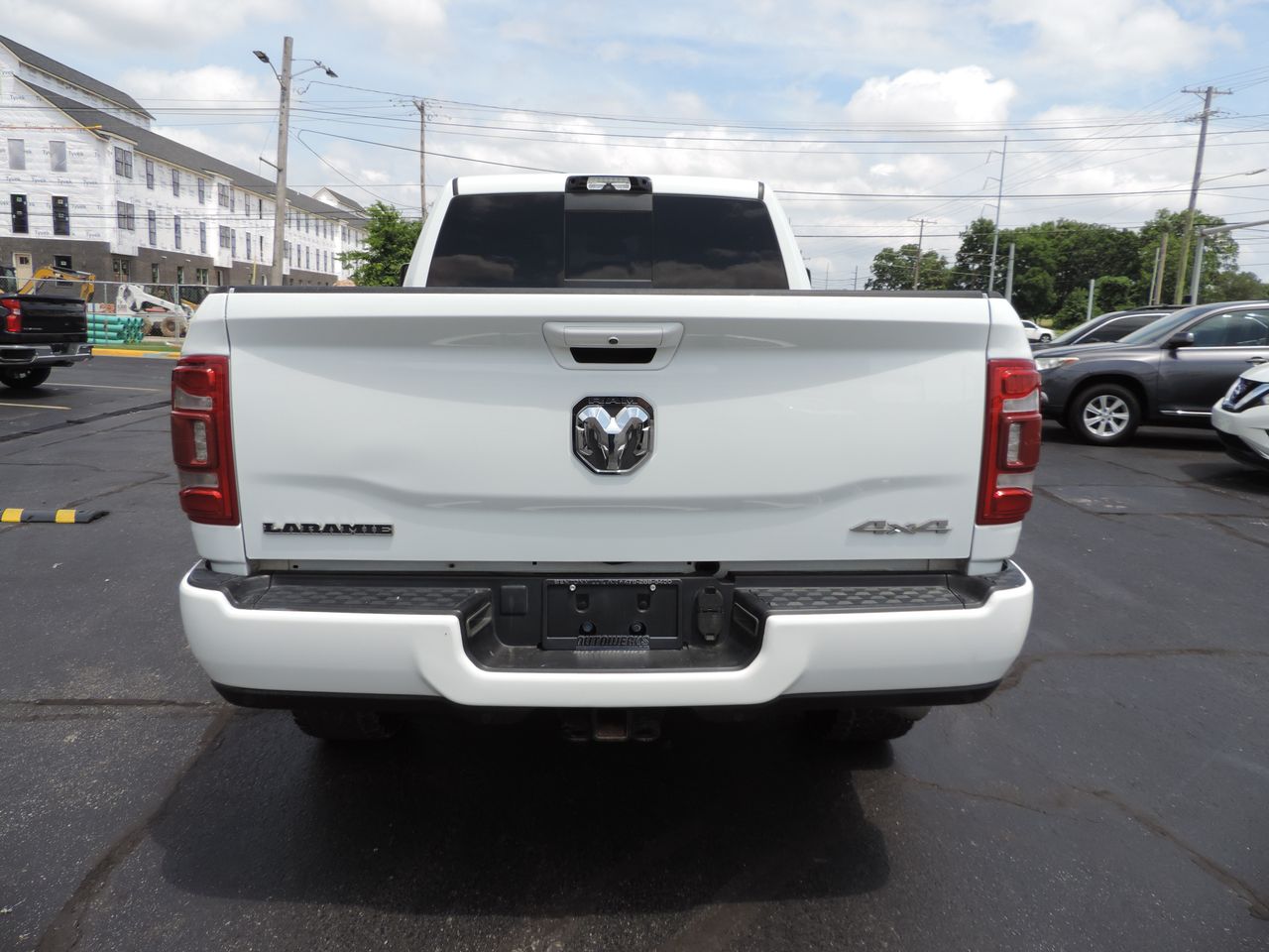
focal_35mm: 24
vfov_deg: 56.8
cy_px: 476
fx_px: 880
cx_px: 634
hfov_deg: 71.6
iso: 80
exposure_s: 1/1000
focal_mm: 4.3
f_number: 3
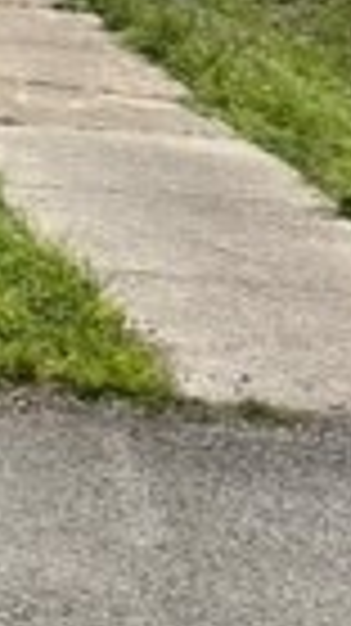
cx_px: -544
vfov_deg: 16.2
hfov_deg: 8.4
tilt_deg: -11.1
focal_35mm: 130
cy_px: 27
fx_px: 2155
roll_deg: -3.2
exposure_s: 1/8547
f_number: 1.6
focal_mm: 5.1
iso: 32
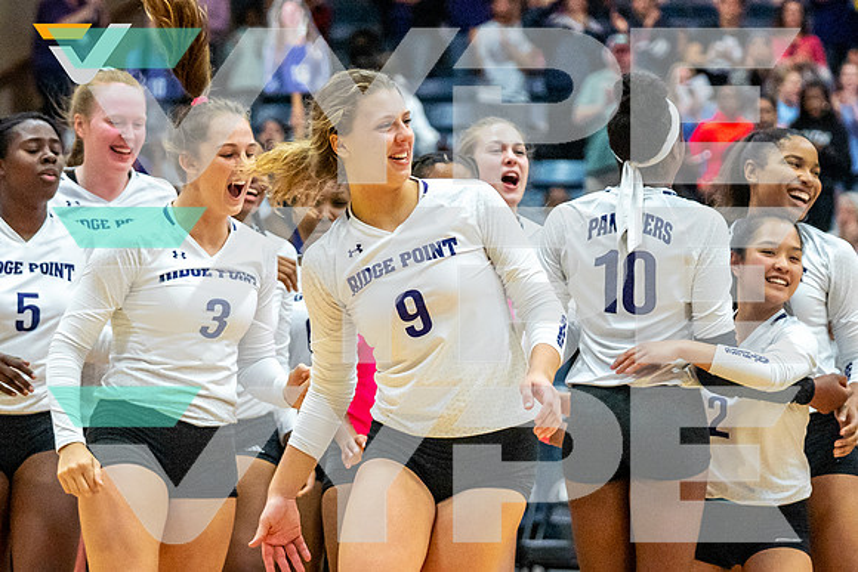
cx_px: 356
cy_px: 366
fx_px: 4056
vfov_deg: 8.1
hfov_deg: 12.1
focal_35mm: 170
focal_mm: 85
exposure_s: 1/1250
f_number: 2.8
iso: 2000
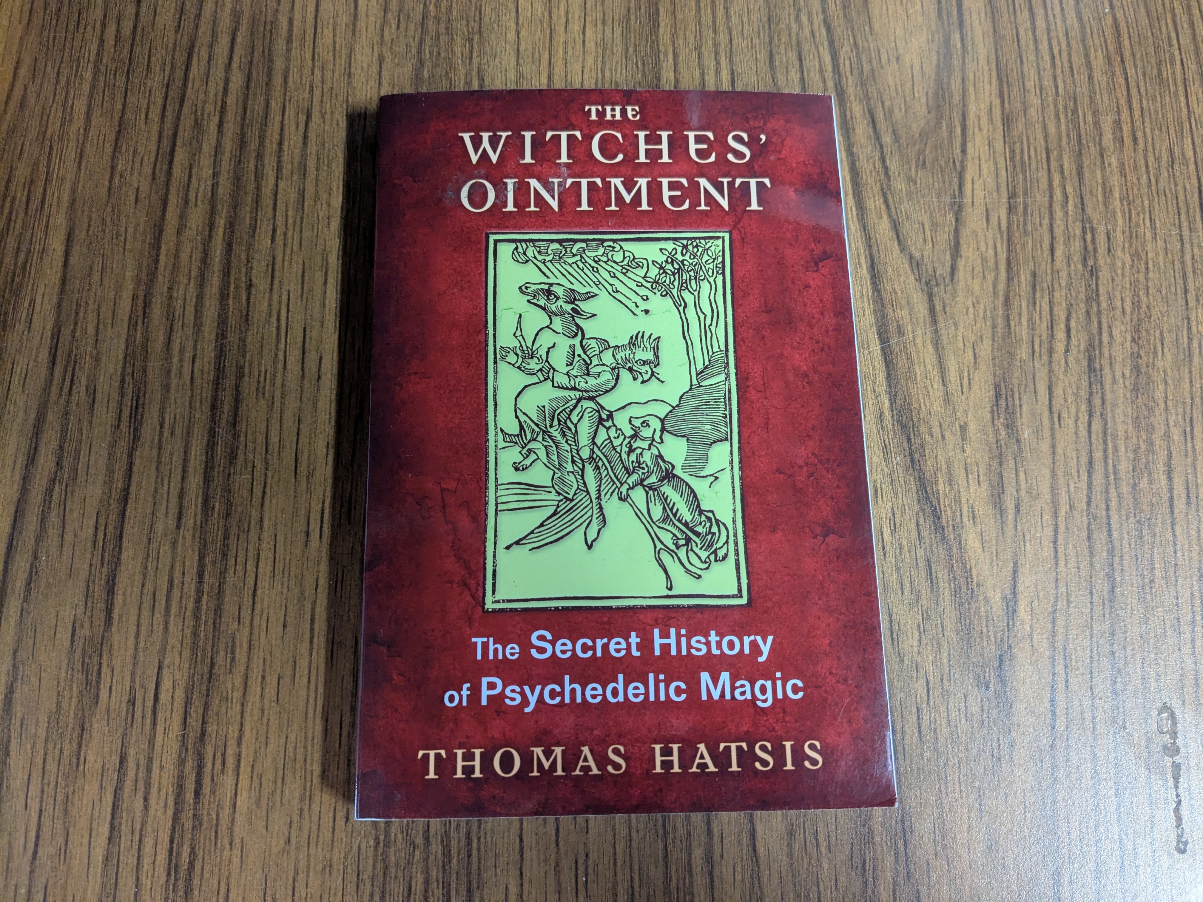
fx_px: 938
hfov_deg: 65.3
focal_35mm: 27
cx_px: 602
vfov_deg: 51.4
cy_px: 451
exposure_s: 1/24
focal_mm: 4.38
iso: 179
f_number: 1.73
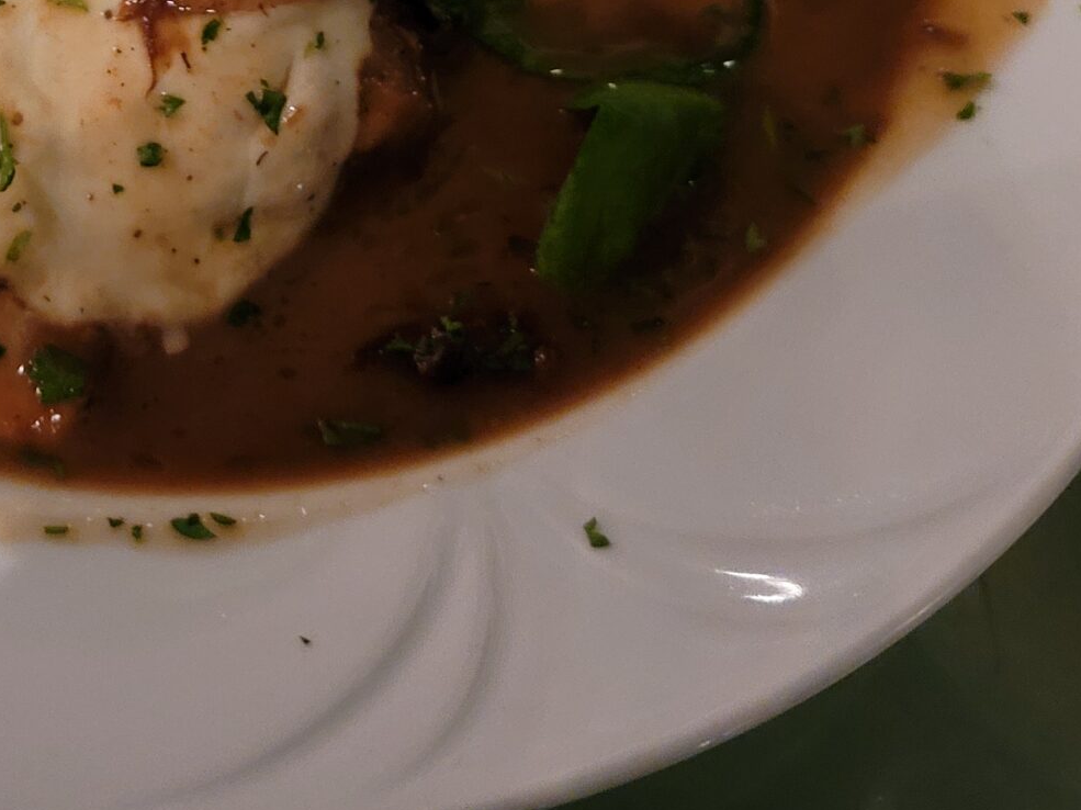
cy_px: -177
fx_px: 2029
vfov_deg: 21.0
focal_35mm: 65
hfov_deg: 29.0
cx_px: 188
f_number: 1.8
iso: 1000
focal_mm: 7
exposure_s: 1/24
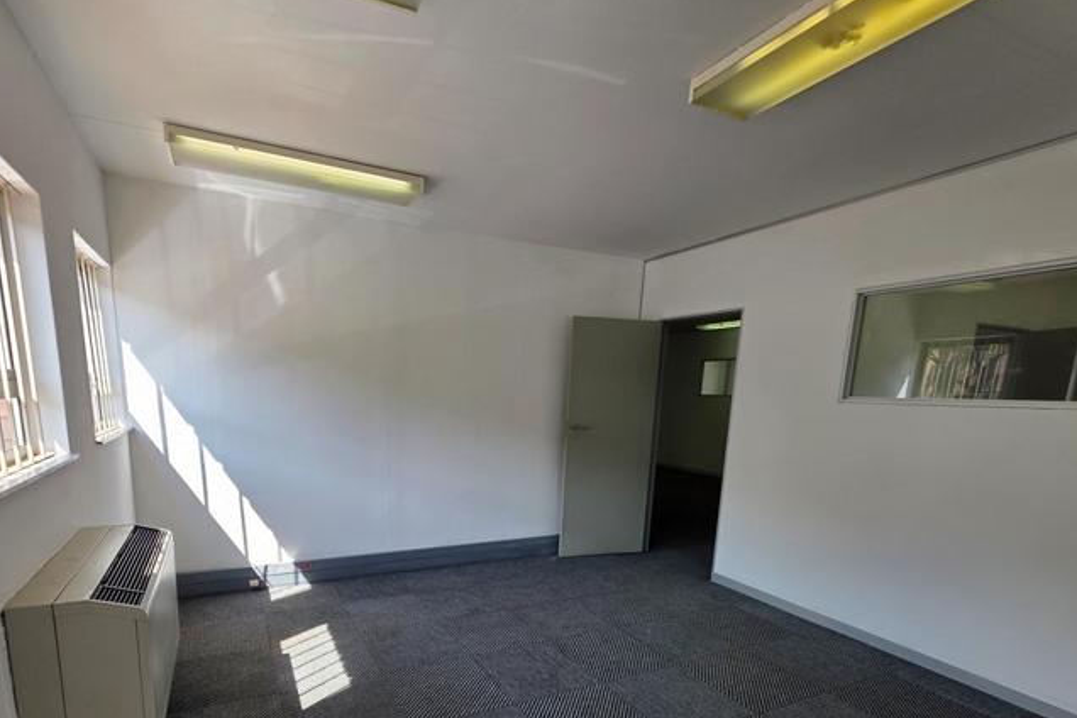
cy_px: 498
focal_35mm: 17
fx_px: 509
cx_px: 474
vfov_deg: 67.8
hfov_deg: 92.8
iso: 40
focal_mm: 2.2
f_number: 1.9
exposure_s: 1/258
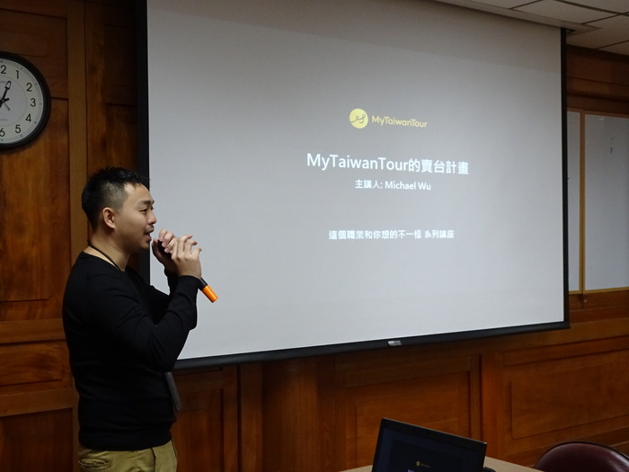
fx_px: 836
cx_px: 314
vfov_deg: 31.5
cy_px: 236
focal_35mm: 46
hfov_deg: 41.2
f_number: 4.5
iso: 640
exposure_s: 1/50
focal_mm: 7.87
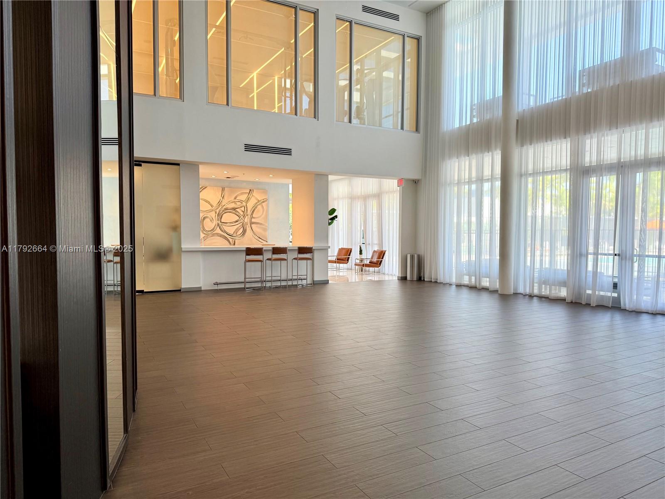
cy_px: 250
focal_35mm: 24
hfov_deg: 71.6
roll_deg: -0.2
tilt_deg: -2.4
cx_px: 332
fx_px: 461
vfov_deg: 56.8
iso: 100
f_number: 1.78
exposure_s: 1/132
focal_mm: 6.76
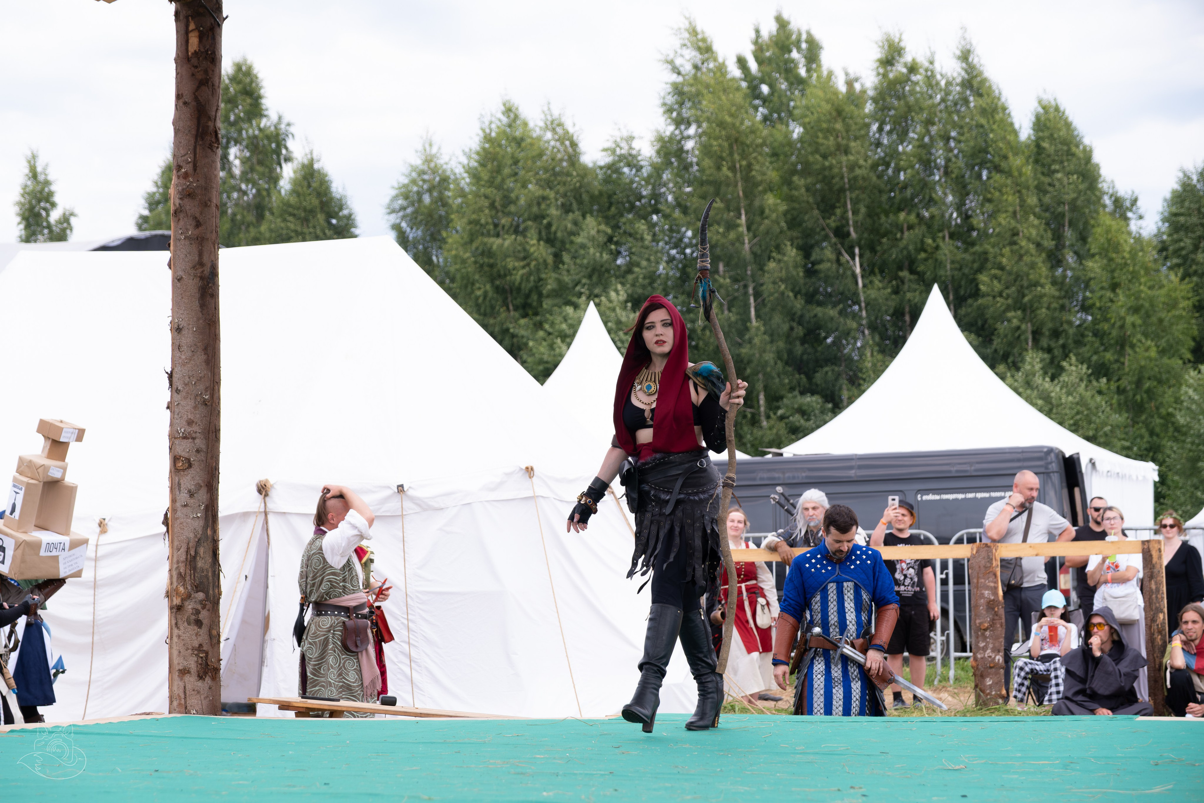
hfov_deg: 24.5
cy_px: 402
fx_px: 2776
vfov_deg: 16.5
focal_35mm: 83
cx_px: 602
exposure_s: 1/800
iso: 250
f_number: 4
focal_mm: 55
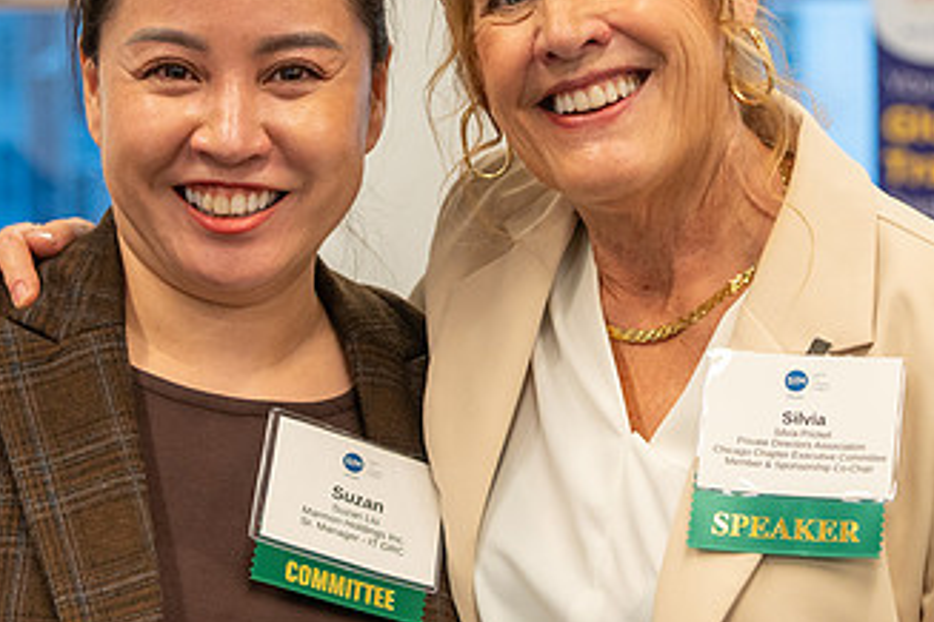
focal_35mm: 120
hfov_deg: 17.1
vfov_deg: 11.4
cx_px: 500
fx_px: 3113
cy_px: 178
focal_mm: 58
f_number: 4
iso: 1600
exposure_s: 1/160
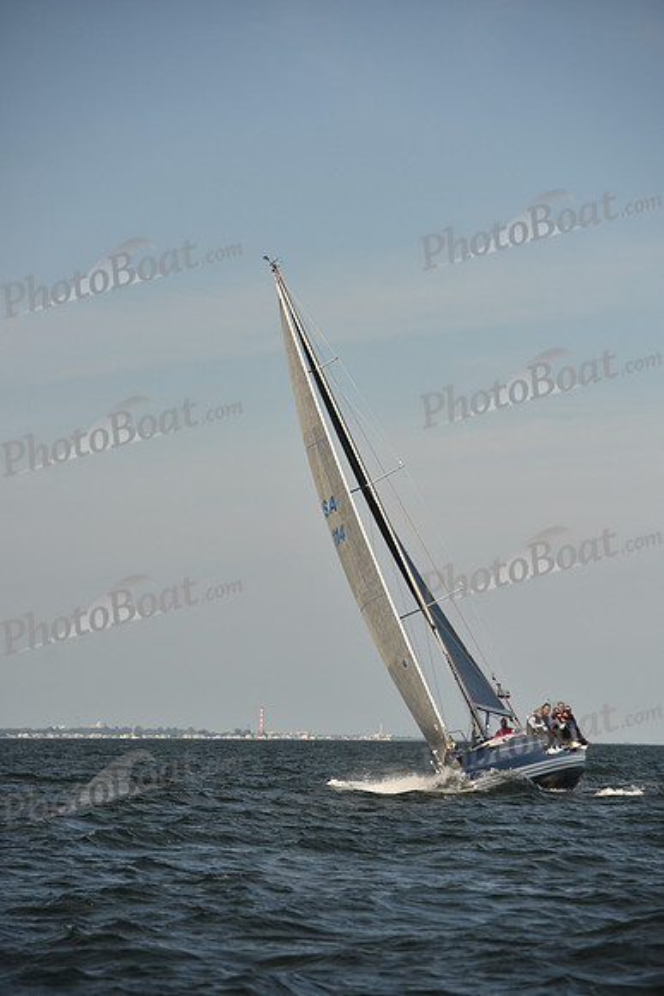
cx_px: 332
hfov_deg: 8.3
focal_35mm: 165
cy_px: 498
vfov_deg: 12.4
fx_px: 4562
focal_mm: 165
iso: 250
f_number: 5
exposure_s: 1/800
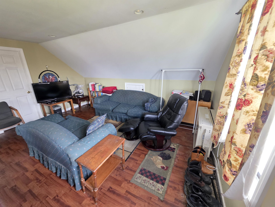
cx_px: 138
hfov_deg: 106.2
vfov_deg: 89.9
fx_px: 103
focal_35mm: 13
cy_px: 104
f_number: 1.9
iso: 500
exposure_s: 1/60
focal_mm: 2.2
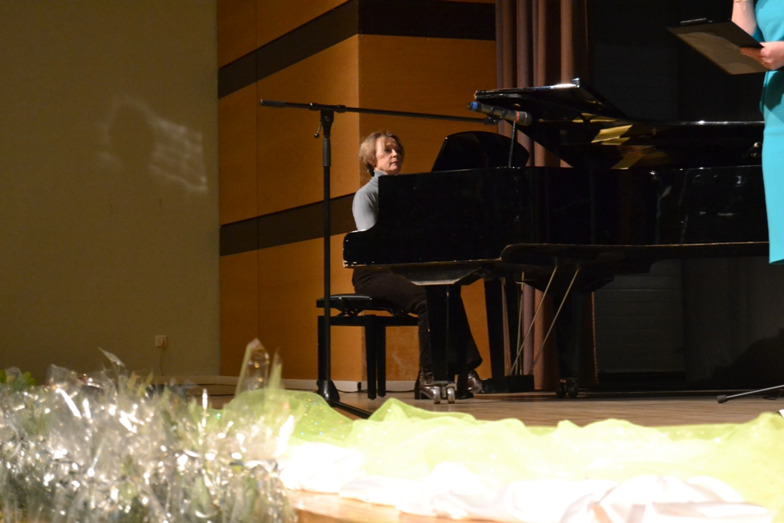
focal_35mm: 82
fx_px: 1797
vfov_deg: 16.6
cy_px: 262
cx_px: 392
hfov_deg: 24.6
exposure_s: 1/60
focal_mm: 55
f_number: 5.6
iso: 2800
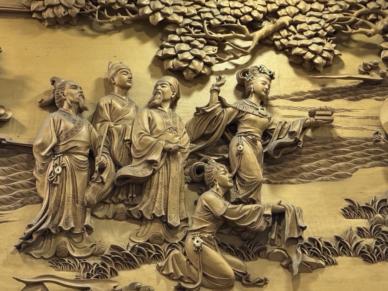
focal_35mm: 120
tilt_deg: +39.8
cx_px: 194
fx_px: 1345
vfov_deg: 12.3
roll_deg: +8.2
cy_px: 146
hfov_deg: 16.4
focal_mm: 15.66
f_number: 2.8
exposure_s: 1/100
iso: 320
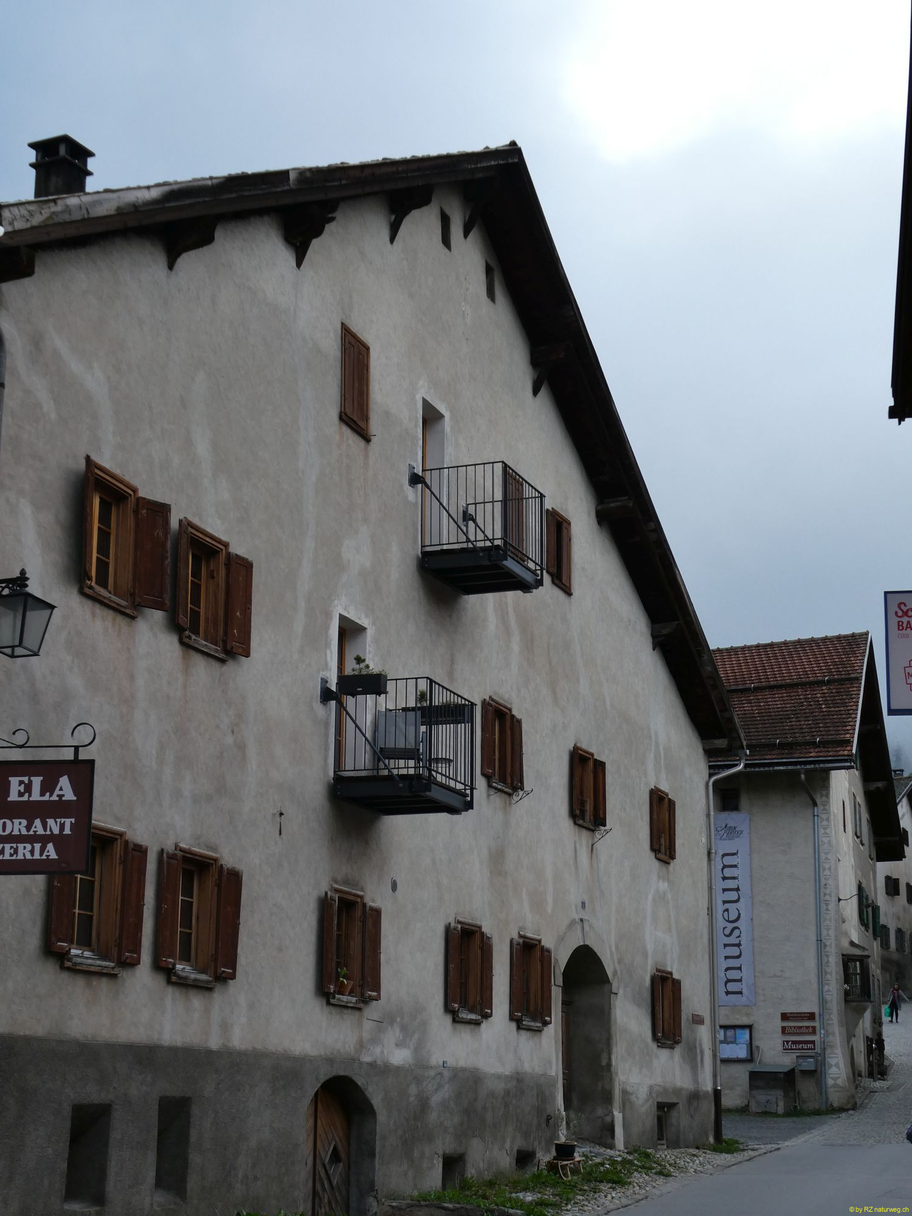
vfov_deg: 33.8
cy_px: 608
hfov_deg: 25.7
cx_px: 456
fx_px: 2002
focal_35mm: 57
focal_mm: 10.3
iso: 80
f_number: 4.2
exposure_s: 1/400
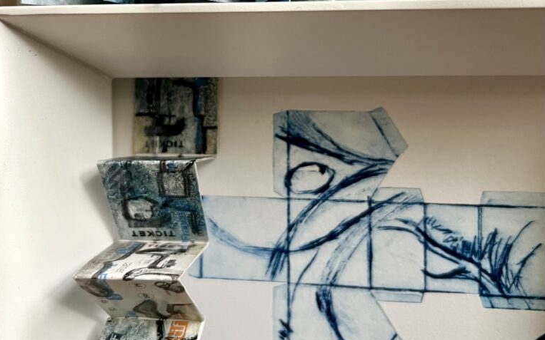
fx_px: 550
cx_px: 272
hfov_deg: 52.7
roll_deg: +1.8
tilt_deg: -0.9
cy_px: 68
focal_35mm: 37
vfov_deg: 33.5
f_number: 1.5
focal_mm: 5.7
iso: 320
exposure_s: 1/60
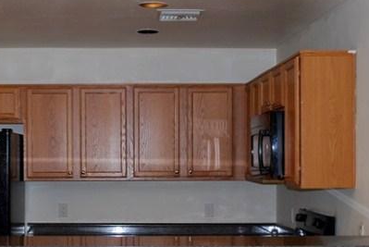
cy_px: 202
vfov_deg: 17.6
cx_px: 122
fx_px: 790
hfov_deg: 26.1
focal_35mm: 77
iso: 200
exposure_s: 1/60
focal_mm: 20
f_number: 3.8
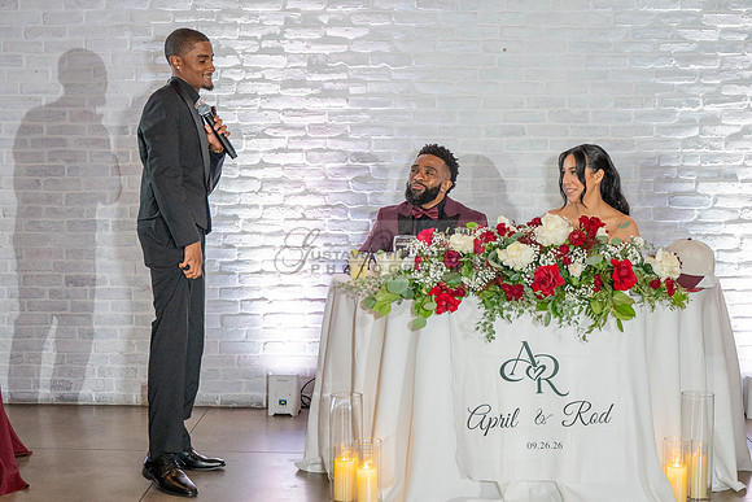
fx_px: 1462
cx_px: 376
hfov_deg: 28.8
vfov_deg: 19.5
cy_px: 251
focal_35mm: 70
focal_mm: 70
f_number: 2.8
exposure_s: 1/320
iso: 1600
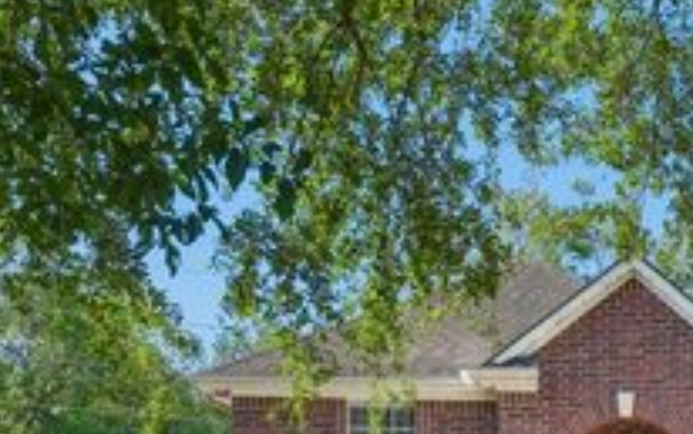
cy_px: 553
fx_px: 1587
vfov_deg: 14.9
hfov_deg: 23.2
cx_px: 750
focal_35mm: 84
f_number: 8
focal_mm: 34
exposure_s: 1/250
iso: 400
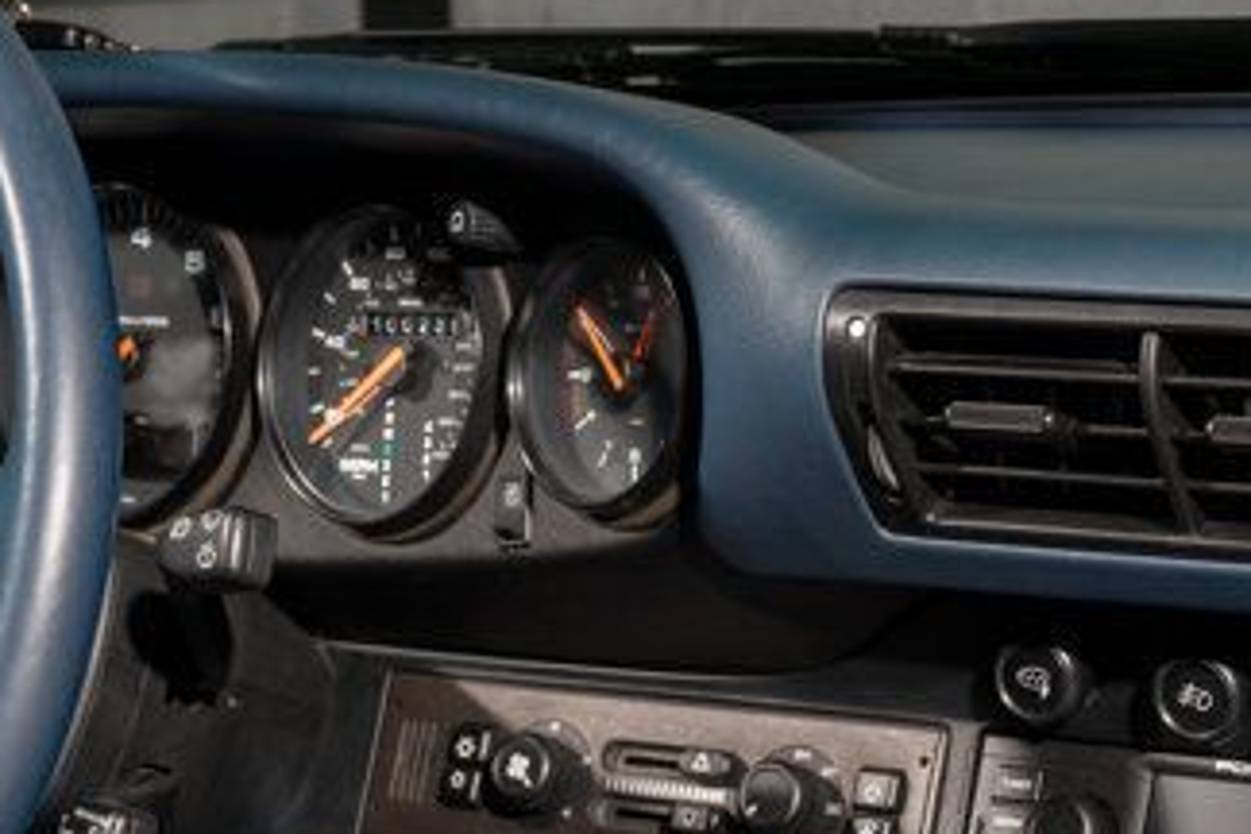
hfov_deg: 20.8
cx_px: 649
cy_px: 709
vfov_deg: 13.9
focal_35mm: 98
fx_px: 3405
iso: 250
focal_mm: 31
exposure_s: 1/60
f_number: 6.3
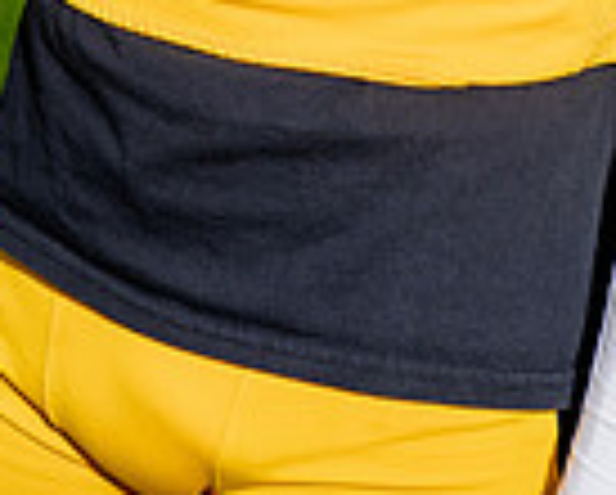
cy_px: -513
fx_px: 2647
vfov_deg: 9.9
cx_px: 144
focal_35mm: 145
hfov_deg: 13.2
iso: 100
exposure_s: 1/250
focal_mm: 47
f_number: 8
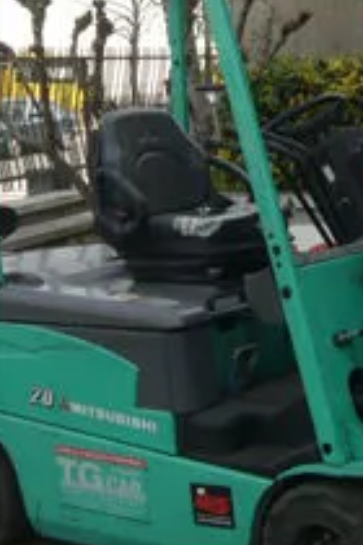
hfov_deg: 15.3
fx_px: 1346
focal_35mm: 89
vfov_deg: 22.8
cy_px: 217
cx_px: 274
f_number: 5.6
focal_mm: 5.8
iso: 80
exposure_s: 1/200
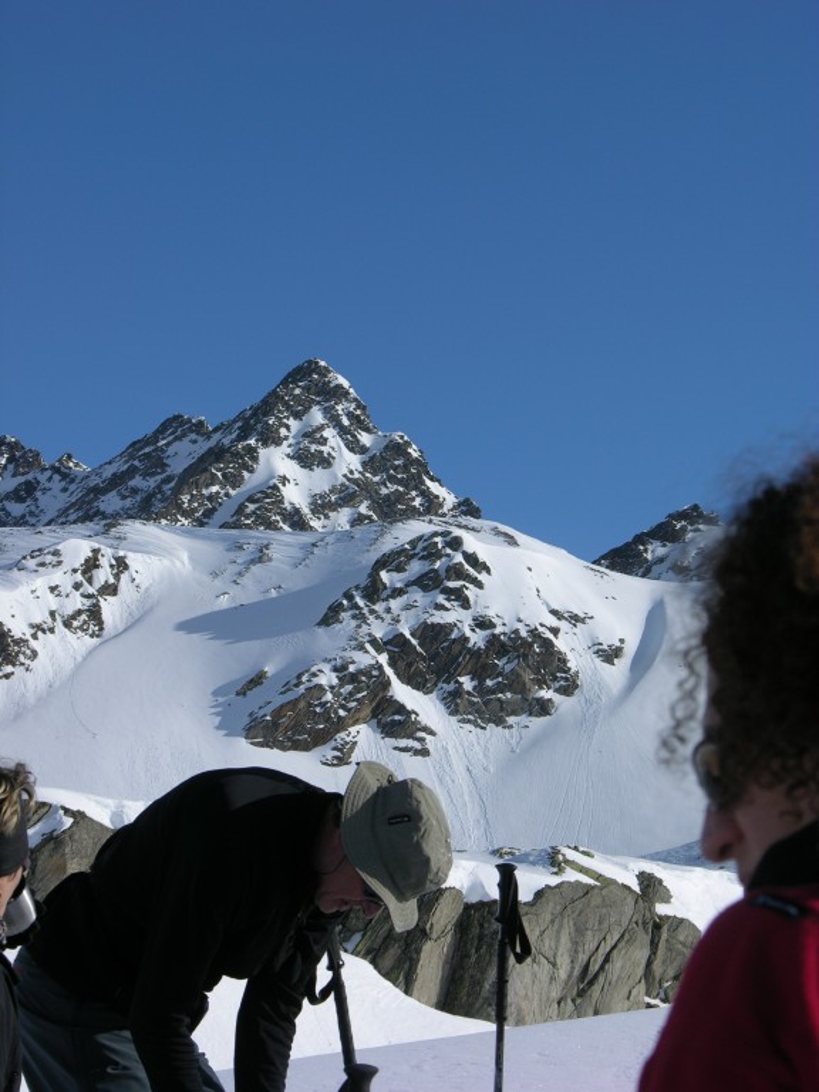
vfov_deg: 17.9
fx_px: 3470
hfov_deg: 13.5
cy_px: 546
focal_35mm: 110
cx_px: 410
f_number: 5.8
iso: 50
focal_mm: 27.3
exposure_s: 1/550
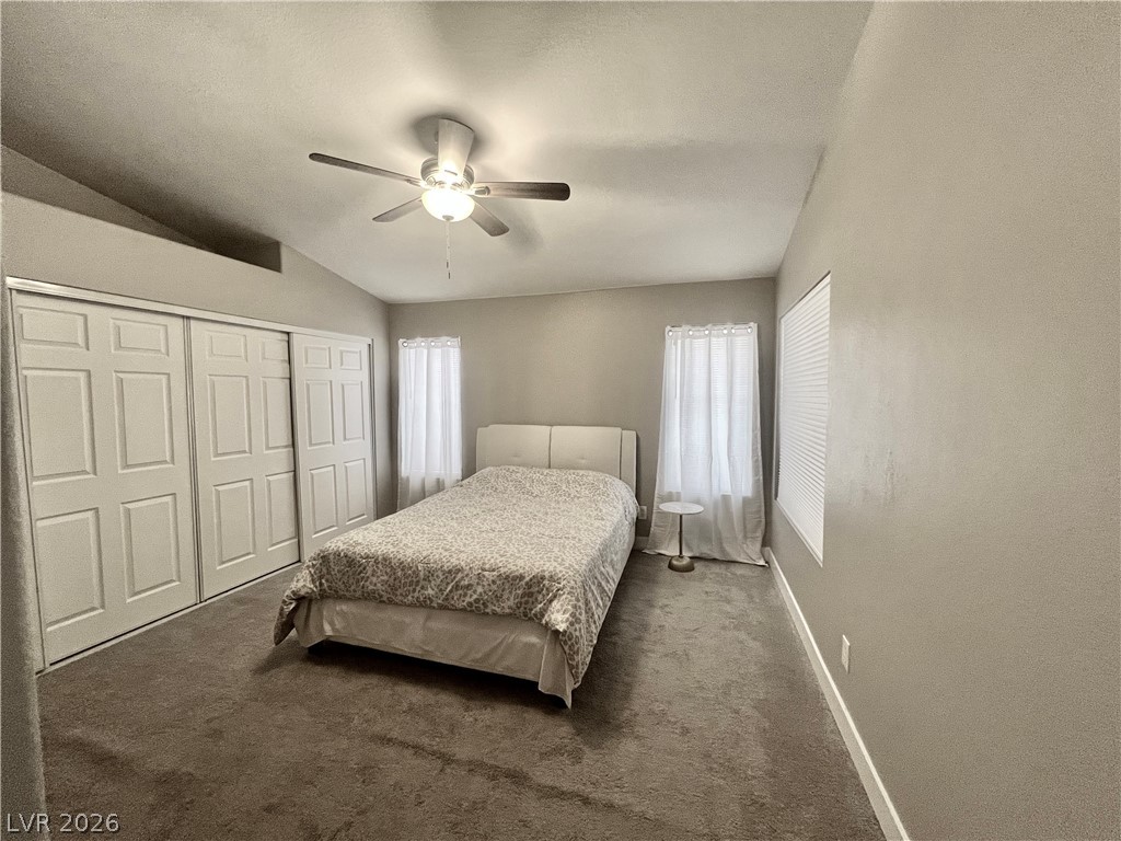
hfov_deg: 106.2
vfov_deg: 89.9
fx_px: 421
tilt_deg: -3.1
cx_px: 560
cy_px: 420
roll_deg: +0.5
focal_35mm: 13
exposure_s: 1/60
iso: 250
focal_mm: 1.57
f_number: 1.8
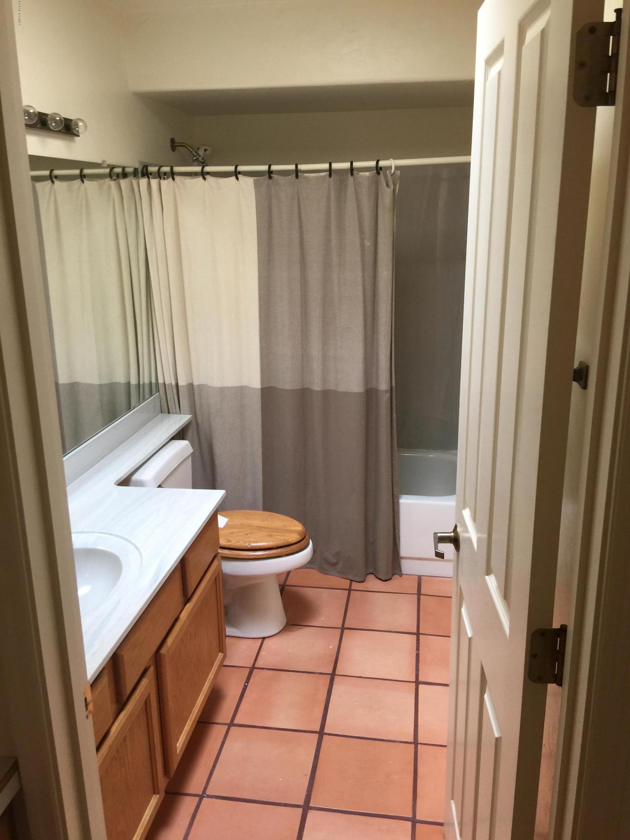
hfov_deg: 48.2
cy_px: 420
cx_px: 315
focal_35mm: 29
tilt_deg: -16.2
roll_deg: +0.3
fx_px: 704
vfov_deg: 61.7
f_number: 2.2
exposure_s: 1/30
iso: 32
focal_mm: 4.15
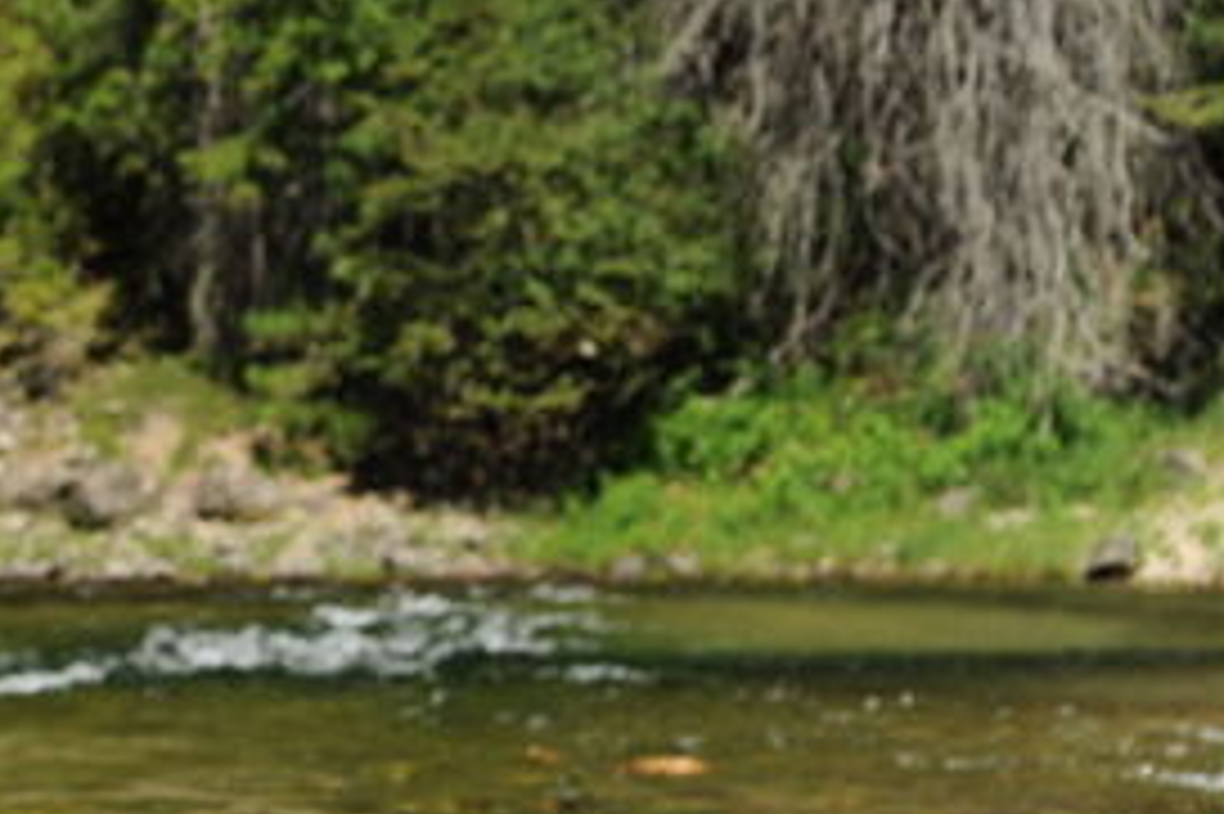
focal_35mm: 141
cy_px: 531
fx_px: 4791
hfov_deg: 13.8
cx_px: -522
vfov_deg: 9.7
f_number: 5
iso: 200
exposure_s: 1/320
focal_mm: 48
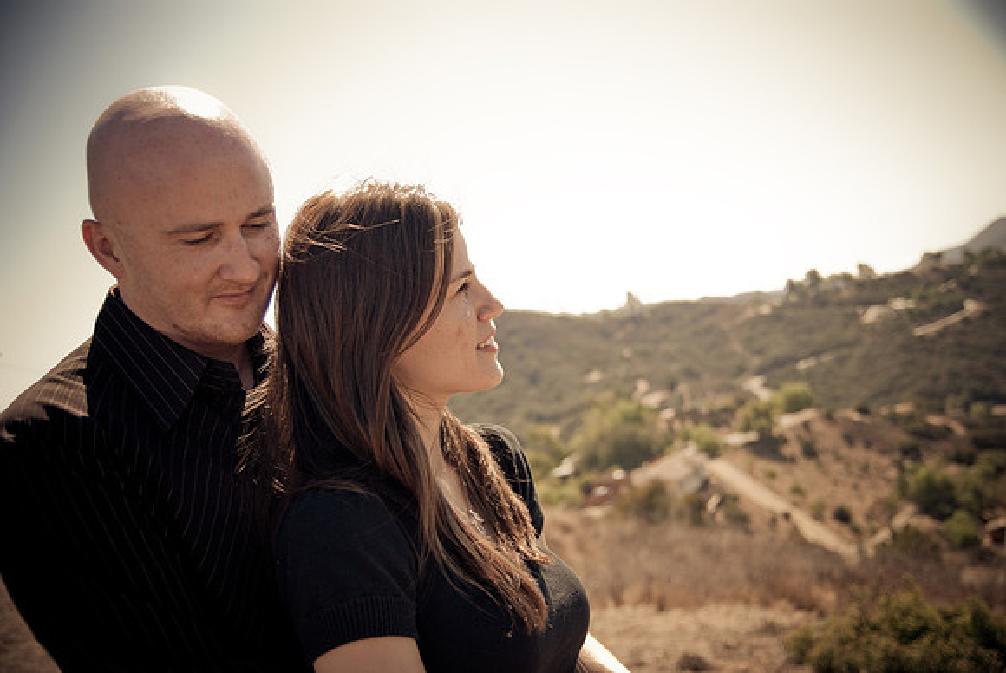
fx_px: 1091
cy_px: 336
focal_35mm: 39
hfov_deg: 49.5
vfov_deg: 34.3
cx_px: 503
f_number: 2.8
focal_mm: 26
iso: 100
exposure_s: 1/800
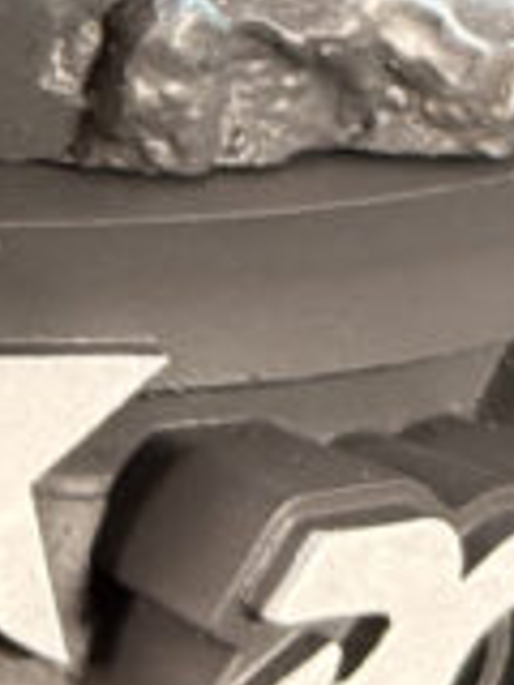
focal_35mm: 240
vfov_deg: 8.1
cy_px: -321
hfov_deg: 6.1
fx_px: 4752
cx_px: -163
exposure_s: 1/40
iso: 320
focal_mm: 6.76
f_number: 1.78
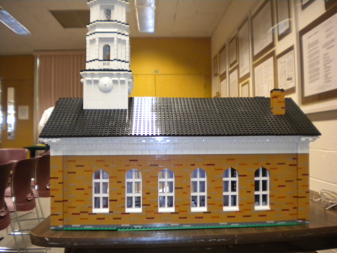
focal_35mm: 35
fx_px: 341
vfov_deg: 40.7
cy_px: 126
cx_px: 168
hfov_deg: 52.6
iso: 400
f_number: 3.1
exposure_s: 1/30.3
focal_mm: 6.3
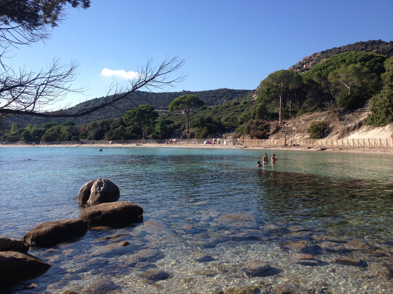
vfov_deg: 40.7
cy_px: 147
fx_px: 397
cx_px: 196
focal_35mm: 35
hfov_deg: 52.6
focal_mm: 4.28
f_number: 2.4
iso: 64
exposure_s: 1/1416
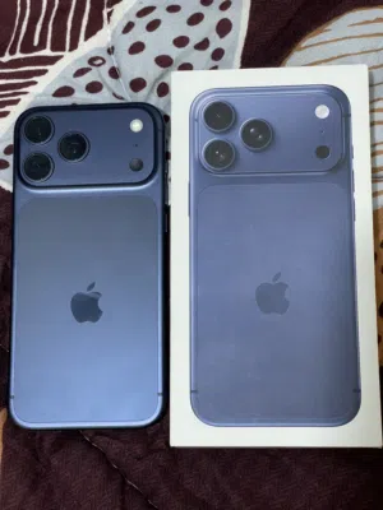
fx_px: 944
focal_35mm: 64
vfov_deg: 30.3
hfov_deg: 22.9
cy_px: 255
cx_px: 192
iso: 400
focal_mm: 7.5
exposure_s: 1/50
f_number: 2.2
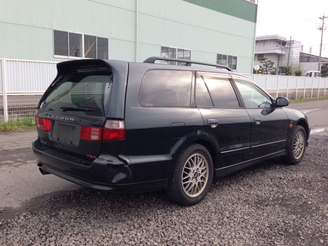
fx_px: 313
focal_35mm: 33
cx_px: 164
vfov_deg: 42.9
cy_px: 123
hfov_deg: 55.4
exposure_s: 1/433
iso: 50
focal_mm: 4.12
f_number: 2.4
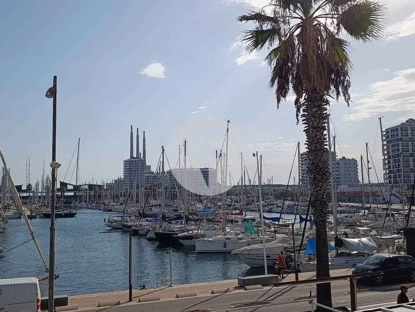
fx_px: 444
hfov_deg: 50.1
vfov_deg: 38.8
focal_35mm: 37
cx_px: 208
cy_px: 156
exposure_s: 1/1387
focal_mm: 6.11
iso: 50
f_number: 1.7
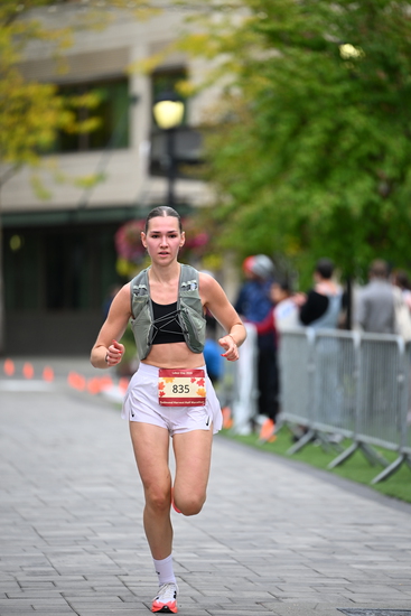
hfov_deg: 6.9
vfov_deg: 10.3
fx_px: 3423
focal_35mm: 200
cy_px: 308
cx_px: 206
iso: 640
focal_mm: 200
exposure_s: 1/2000
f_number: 2.8
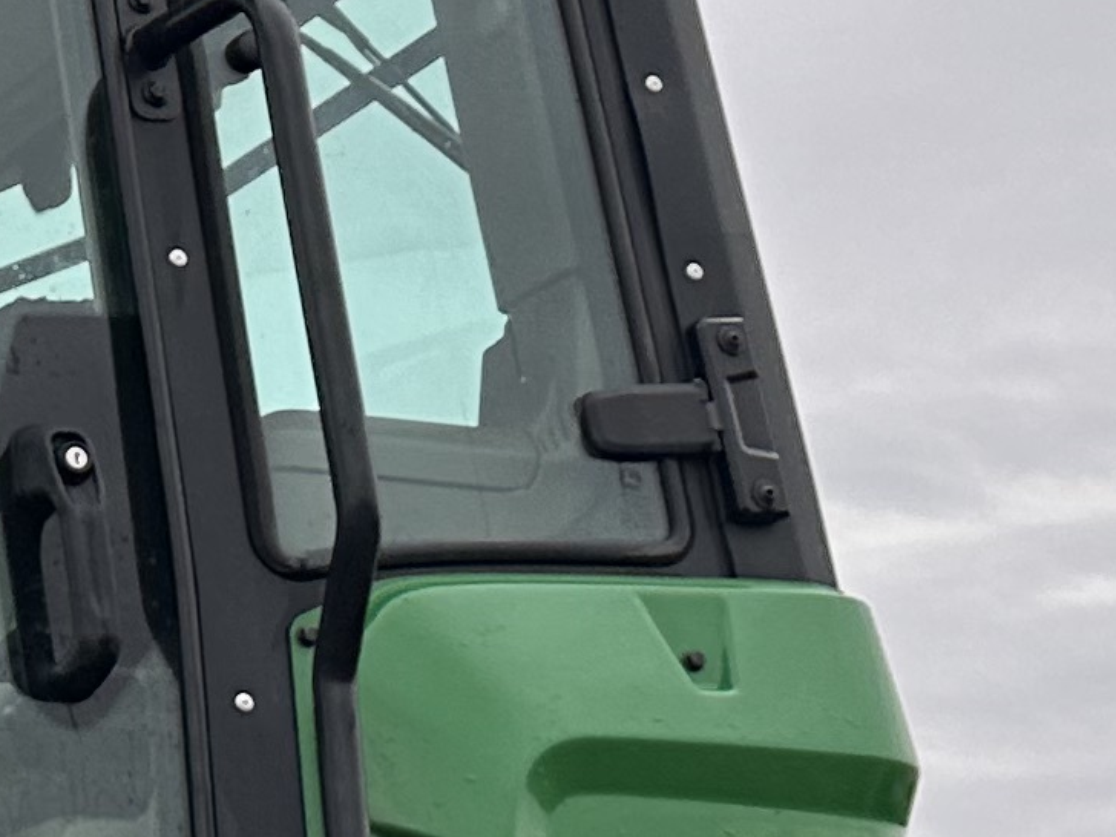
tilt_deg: +16.6
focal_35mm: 133
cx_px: -1049
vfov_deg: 11.1
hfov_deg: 13.0
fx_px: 4288
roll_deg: +1.0
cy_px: 449
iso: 80
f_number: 1.78
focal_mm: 6.86
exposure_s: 1/1495
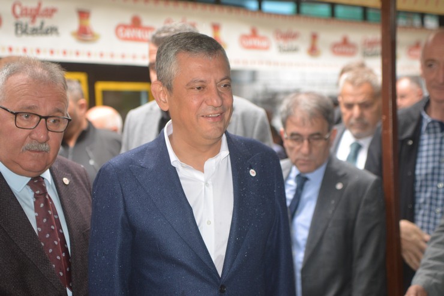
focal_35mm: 70
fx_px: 864
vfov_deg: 19.5
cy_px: 148
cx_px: 222
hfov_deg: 28.8
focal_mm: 70
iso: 1600
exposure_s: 1/250
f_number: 3.2
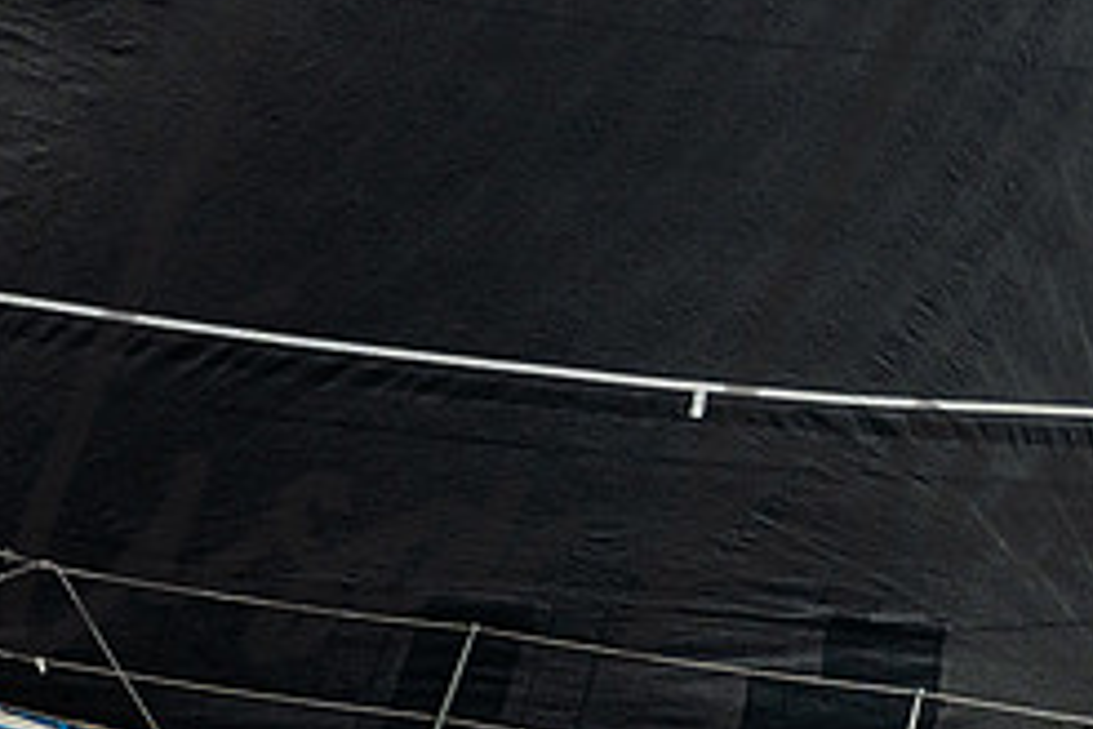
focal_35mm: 1326
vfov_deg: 1.0
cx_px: 1507
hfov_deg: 1.6
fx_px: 40256
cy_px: 167
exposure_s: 1/4000
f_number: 5.6
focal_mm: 400
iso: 560
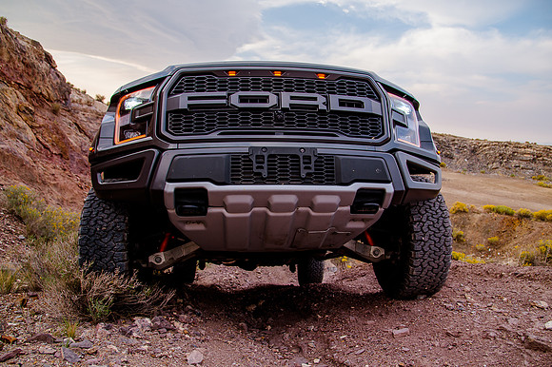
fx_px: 405
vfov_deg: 48.7
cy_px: 199
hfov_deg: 68.5
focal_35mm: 26
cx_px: 283
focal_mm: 24
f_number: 5.6
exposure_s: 1/125
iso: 200
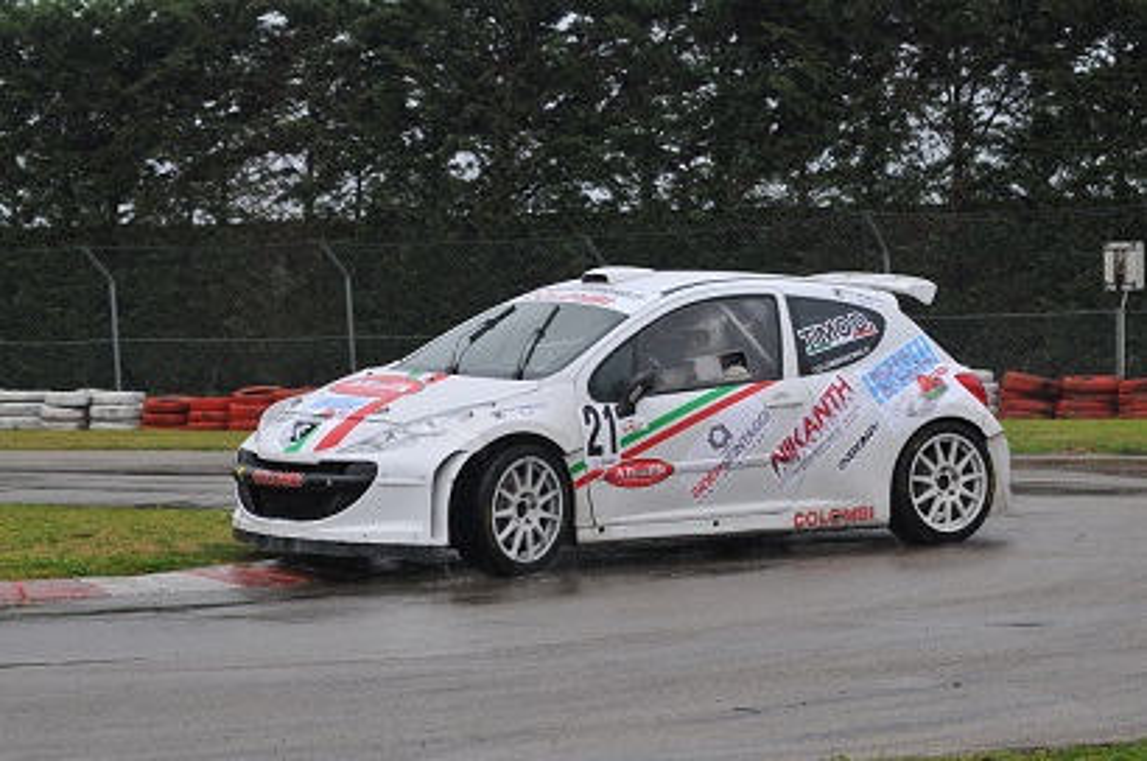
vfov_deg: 10.6
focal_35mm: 129
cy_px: 380
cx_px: 574
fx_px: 4104
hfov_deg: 15.9
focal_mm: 86
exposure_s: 1/320
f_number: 9
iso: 400
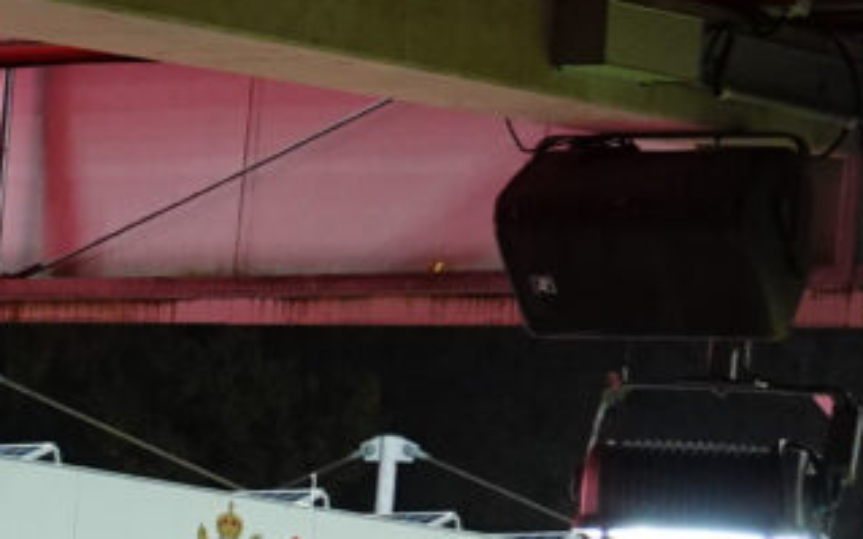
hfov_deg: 8.7
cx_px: -958
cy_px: 1036
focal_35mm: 225
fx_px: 5289
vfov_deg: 5.7
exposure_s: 1/50
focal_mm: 16.31
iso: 640
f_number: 3.2
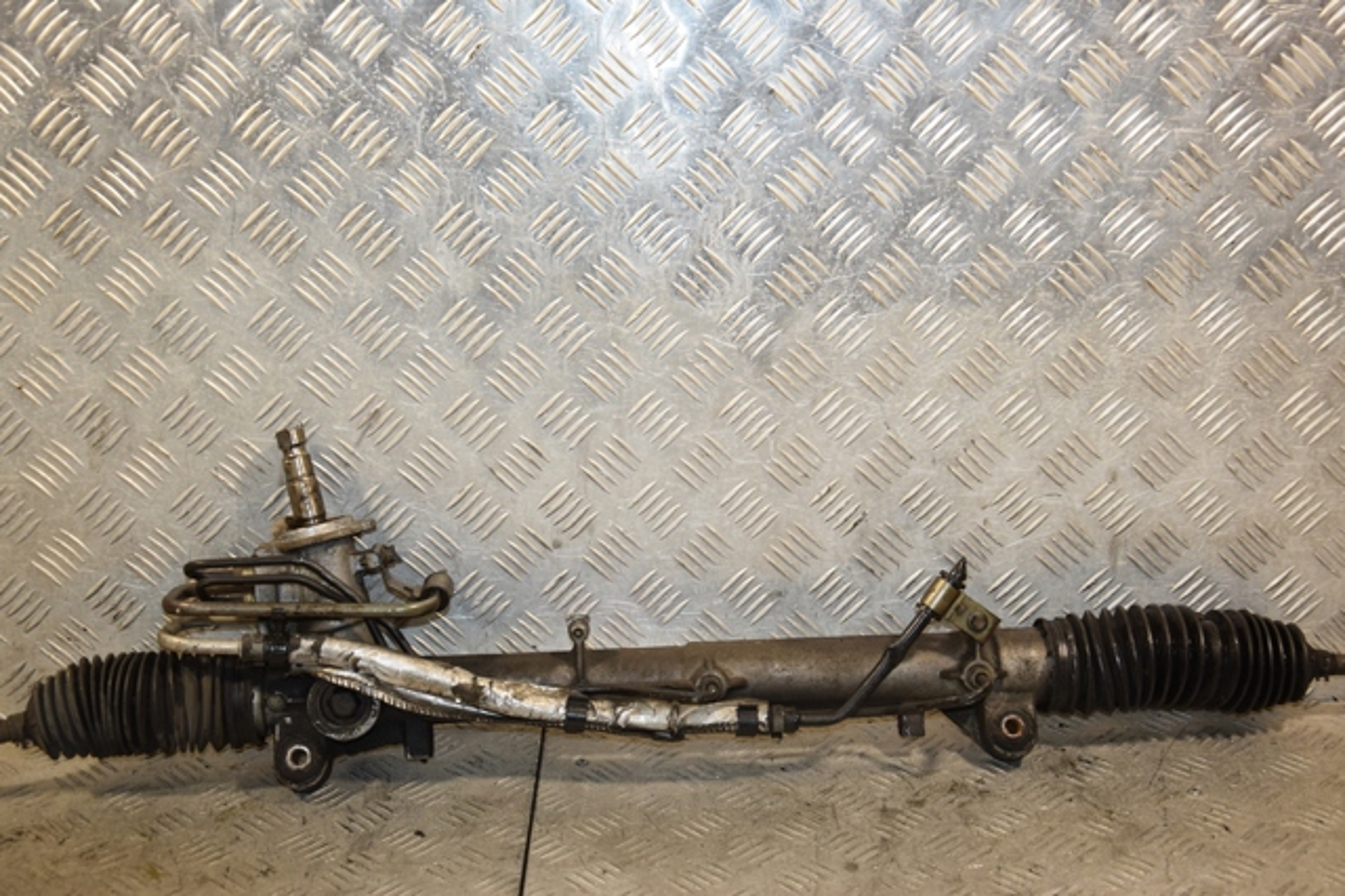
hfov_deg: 37.9
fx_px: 1960
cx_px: 672
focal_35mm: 52
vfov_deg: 25.7
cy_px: 448
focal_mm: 35
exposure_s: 1/200
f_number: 5
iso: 800
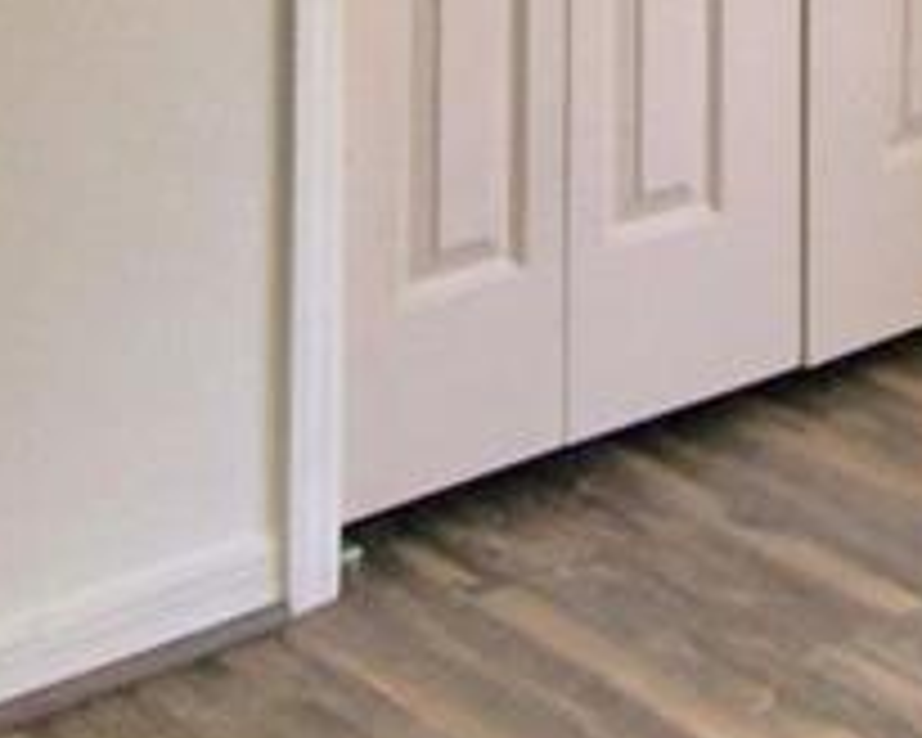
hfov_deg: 16.7
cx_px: 1129
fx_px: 3002
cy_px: -954
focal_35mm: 110
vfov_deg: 11.8
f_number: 4.5
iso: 200
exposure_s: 1/250
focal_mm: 10
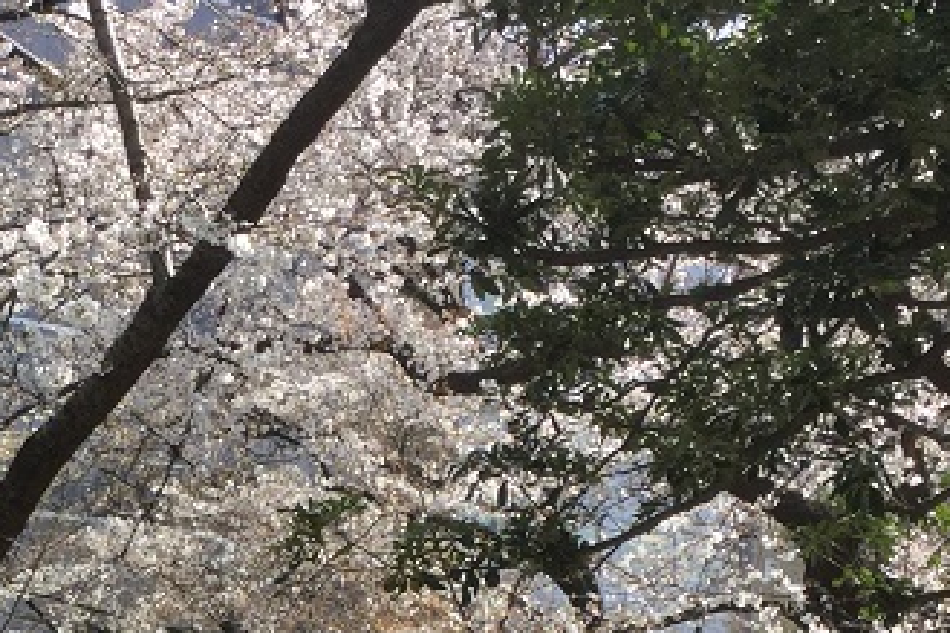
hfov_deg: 21.0
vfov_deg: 13.9
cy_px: 721
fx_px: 2532
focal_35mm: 96
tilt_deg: +2.2
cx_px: 185
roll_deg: -1.0
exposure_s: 1/562
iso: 25
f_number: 2.4
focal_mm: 3.3
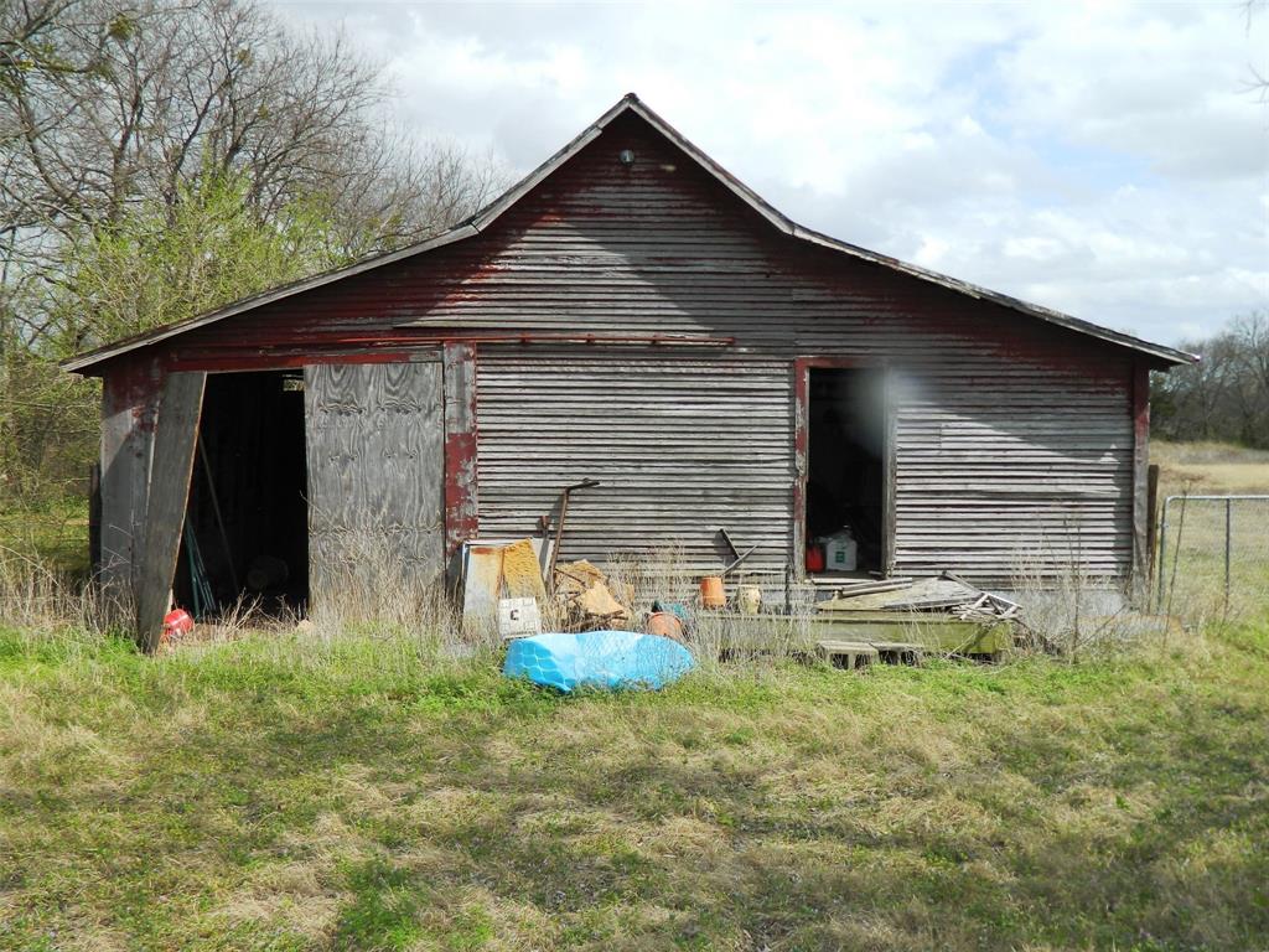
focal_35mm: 31
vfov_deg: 45.4
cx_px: 634
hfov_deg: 58.4
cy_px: 476
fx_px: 1136
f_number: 3.2
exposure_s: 1/800
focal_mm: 5.6
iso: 80
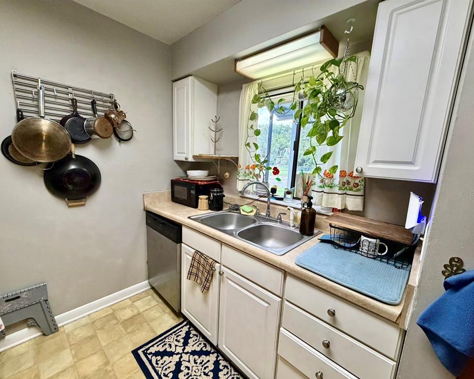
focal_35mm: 15
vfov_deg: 84.0
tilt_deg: -10.7
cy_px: 195
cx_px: 237
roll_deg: -2.9
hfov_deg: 96.8
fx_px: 210
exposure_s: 1/120
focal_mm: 2.22
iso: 320
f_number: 2.2
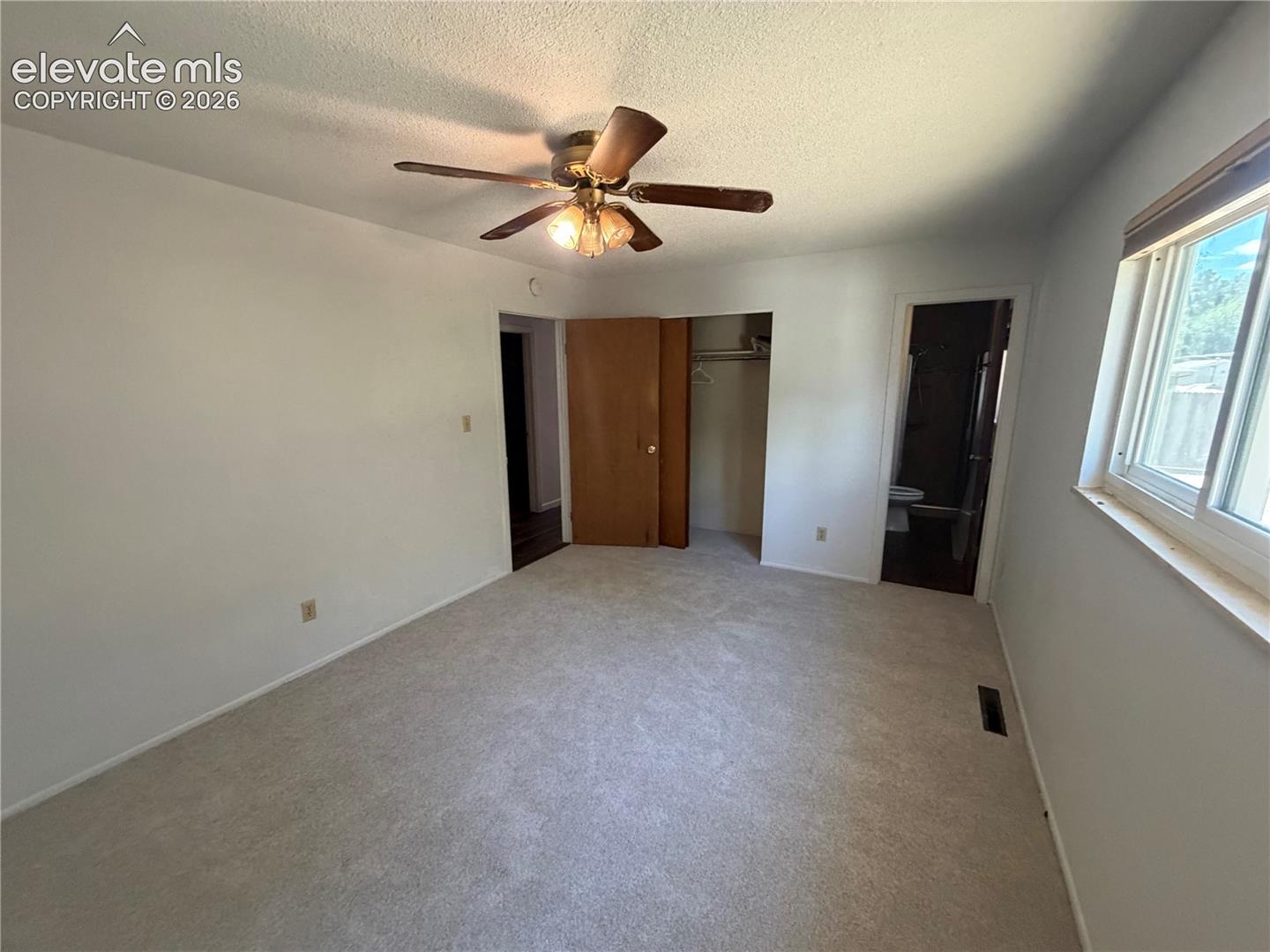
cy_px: 476
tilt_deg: -10.8
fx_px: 514
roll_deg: +0.7
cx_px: 635
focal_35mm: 14
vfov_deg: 85.7
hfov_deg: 102.1
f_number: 2.2
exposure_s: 1/60
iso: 500
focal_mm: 2.22
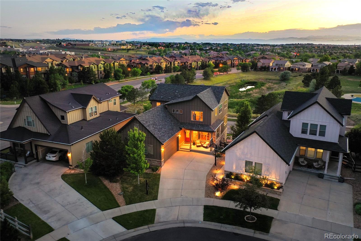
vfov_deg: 46.4
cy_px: 120
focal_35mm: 28
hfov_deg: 65.5
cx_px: 180
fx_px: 281
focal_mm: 10.26
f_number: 2.8
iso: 320
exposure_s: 1/30
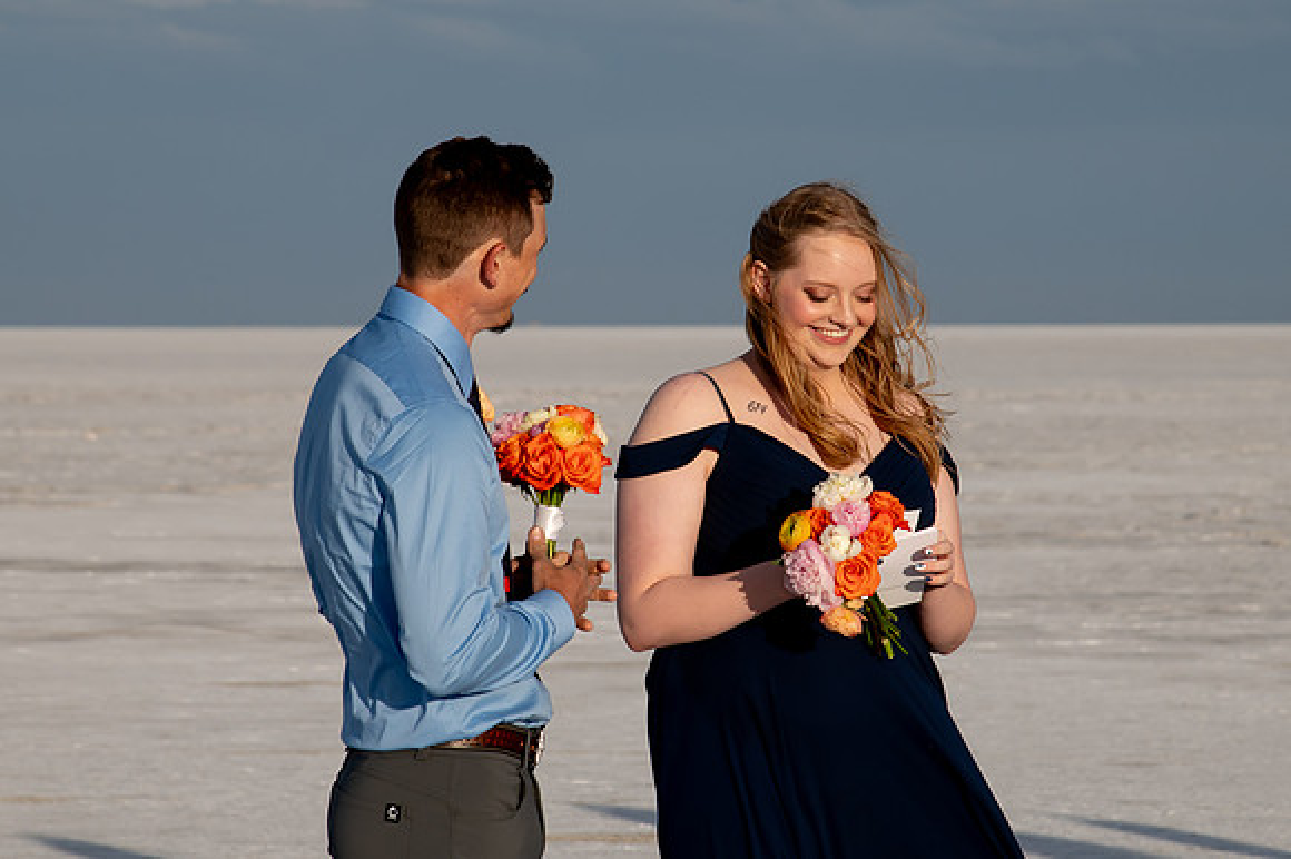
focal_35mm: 194
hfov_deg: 10.6
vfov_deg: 7.1
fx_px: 6961
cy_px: 357
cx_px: 670
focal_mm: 120
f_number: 8
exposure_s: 1/800
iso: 200
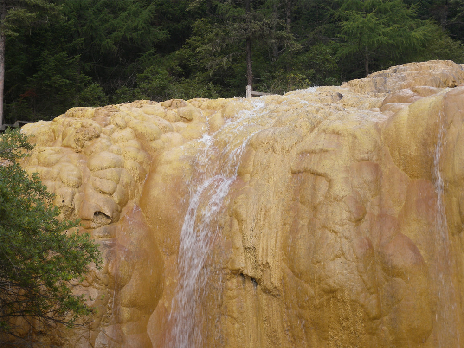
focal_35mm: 70
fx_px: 938
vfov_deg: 21.0
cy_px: 174
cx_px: 232
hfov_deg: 27.8
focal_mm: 15
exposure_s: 1/82.4
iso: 64
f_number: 4.4
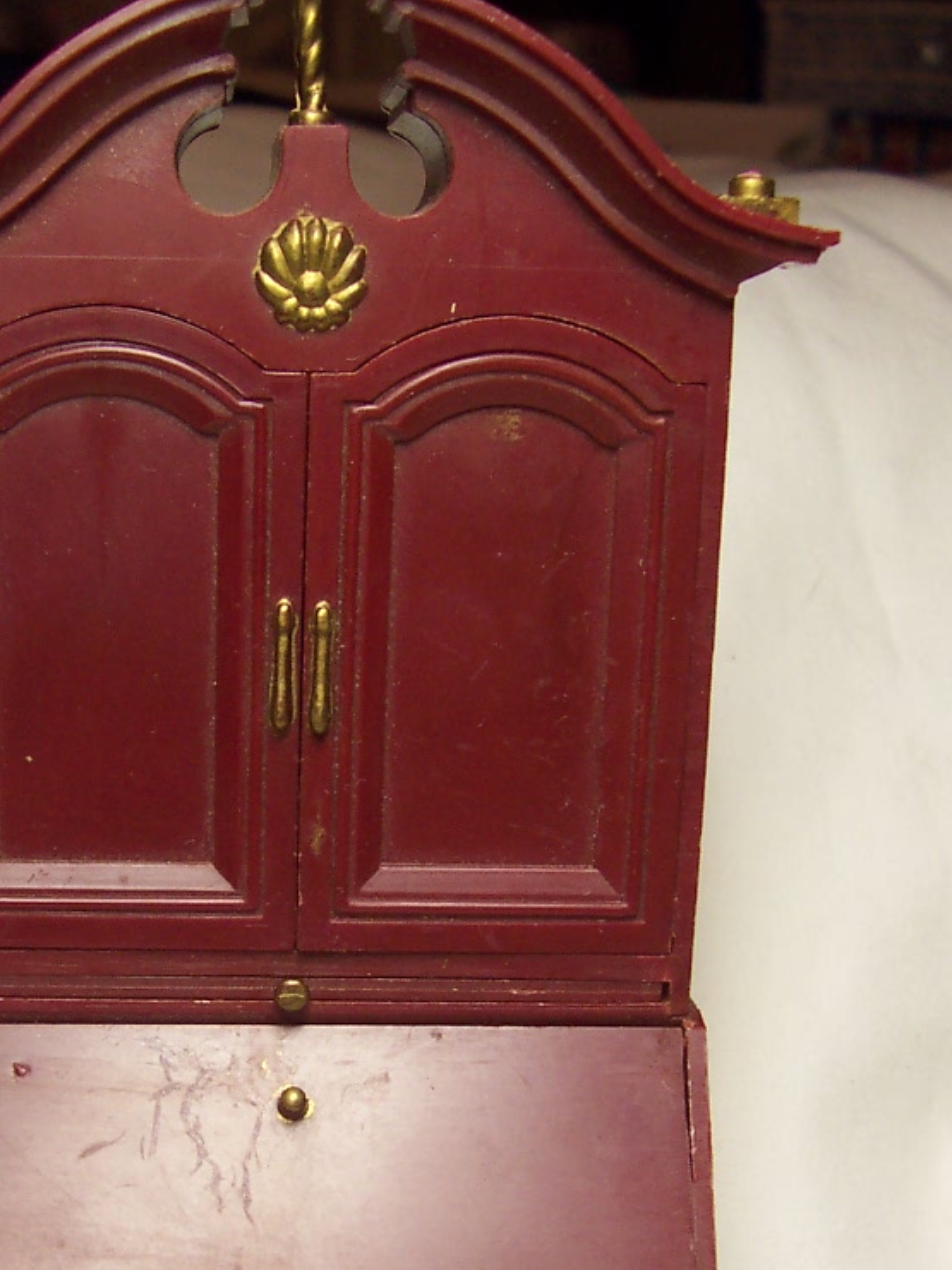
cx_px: 300
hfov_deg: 24.3
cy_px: 970
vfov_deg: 31.5
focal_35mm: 60
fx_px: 2200
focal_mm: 5.6
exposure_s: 1/60
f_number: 2.8
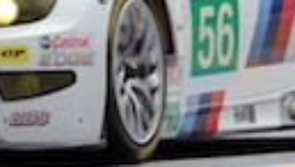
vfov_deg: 0.6
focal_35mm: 1945
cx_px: 27
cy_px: 31
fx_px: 15236
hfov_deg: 1.1
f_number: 9
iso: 200
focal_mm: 500
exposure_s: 1/400
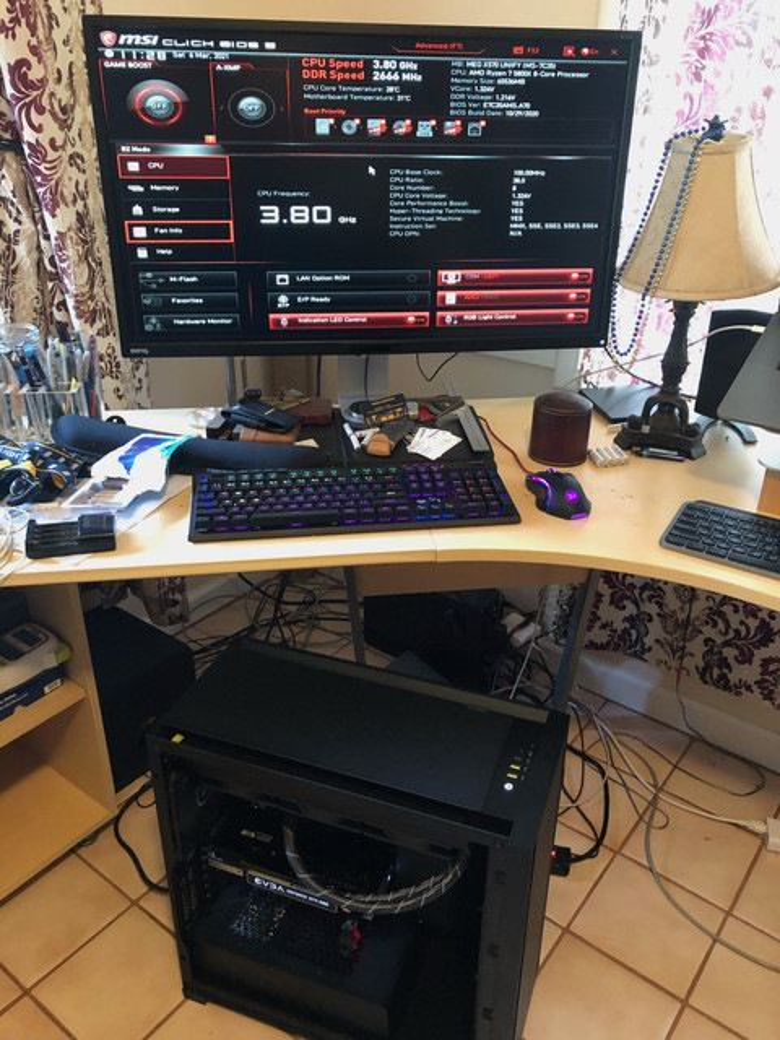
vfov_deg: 63.4
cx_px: 390
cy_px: 520
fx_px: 841
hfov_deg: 49.7
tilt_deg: -25.6
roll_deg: -0.6
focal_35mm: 28
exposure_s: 1/5
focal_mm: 3.99
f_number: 1.8
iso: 80
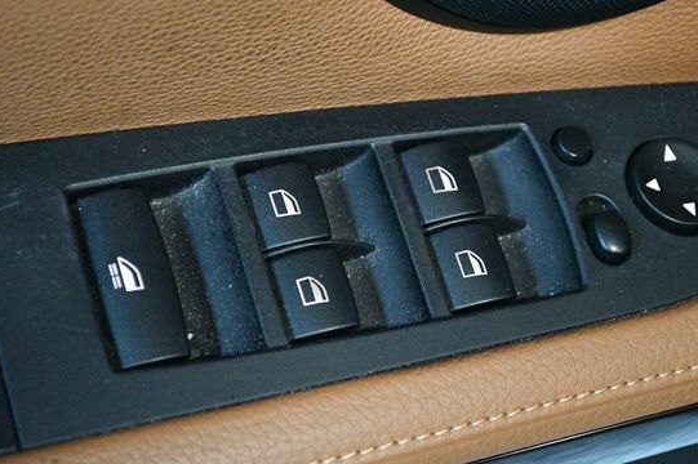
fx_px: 1880
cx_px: 409
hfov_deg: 21.0
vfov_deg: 14.1
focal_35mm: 97
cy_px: 233
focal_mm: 55
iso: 9000
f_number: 5.6
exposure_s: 1/60
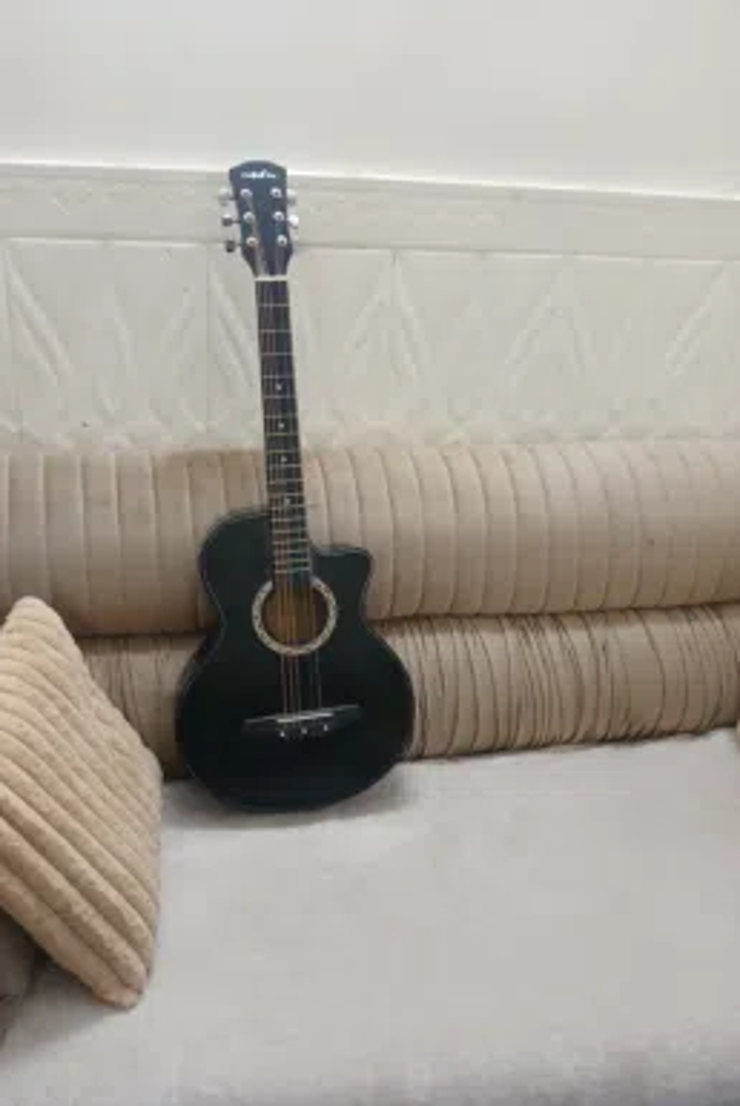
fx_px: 862
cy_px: 547
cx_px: 327
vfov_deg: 65.4
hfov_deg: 46.4
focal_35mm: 28
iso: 250
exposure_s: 1/33.3
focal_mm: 3.98
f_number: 1.8
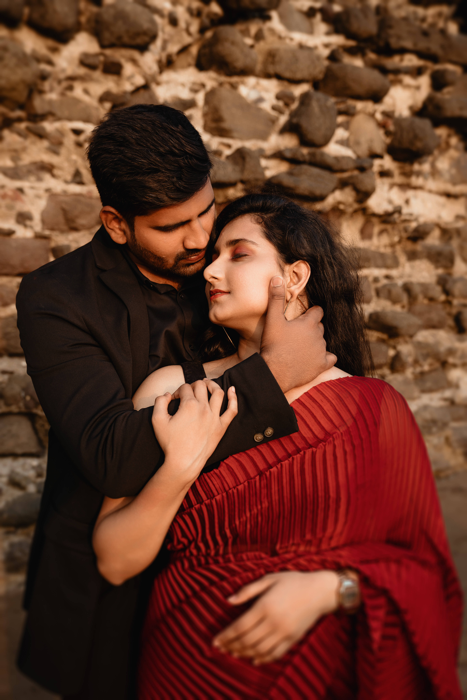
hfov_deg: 34.2
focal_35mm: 39
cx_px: 234
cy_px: 350
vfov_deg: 49.6
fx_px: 759
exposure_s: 1/200
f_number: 5
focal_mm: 39
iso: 160
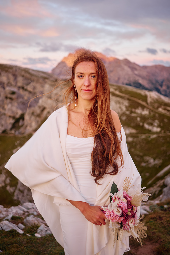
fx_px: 248
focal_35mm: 35
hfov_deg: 37.9
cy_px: 128
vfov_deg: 54.4
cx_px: 85
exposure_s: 1/150
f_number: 1.4
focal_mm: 23
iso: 125
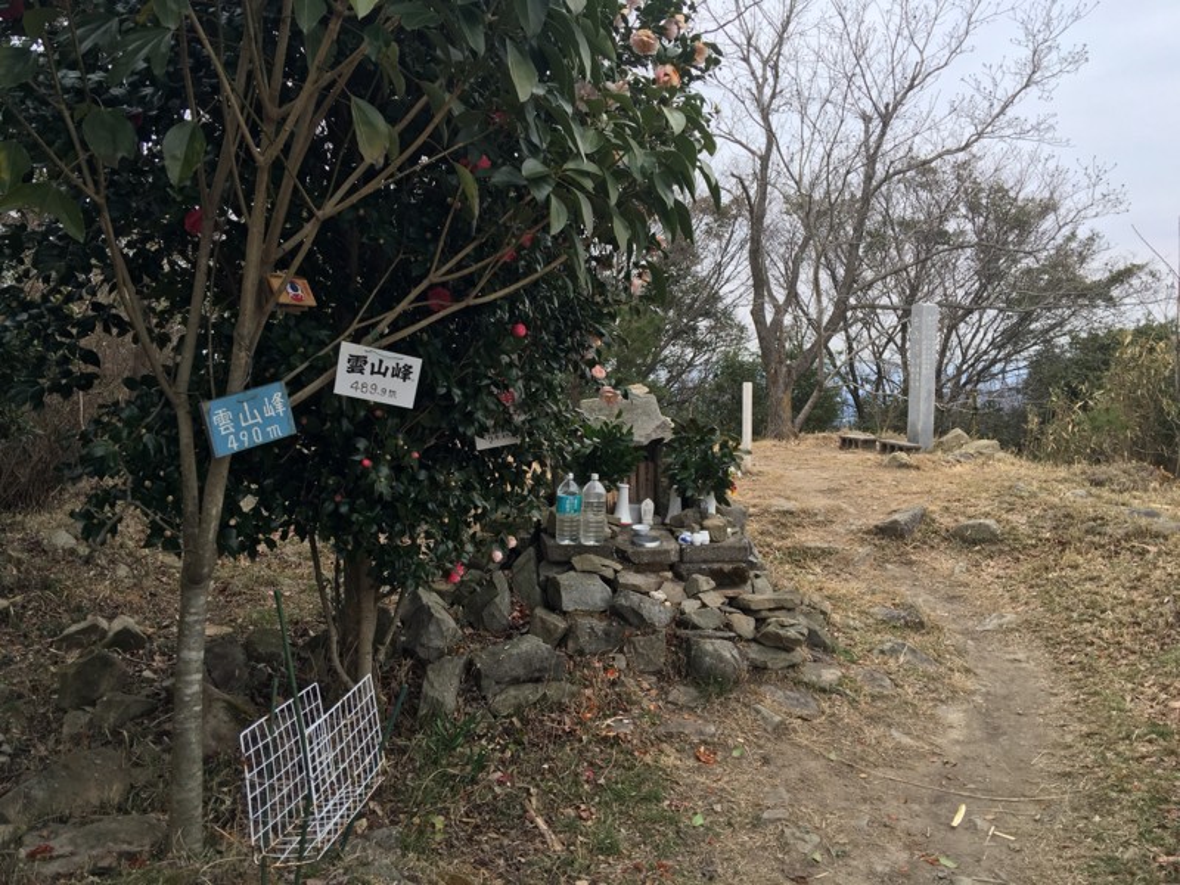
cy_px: 442
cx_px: 590
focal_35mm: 29
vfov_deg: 48.2
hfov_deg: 61.7
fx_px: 989
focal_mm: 4.15
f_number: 2.2
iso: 25
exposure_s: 1/218
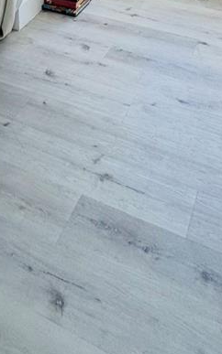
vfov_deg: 27.7
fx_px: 445
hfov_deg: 28.0
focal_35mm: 46
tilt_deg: -3.8
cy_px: -189
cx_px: 110
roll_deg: +1.5
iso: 40
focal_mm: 2.22
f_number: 2.2
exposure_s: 1/143
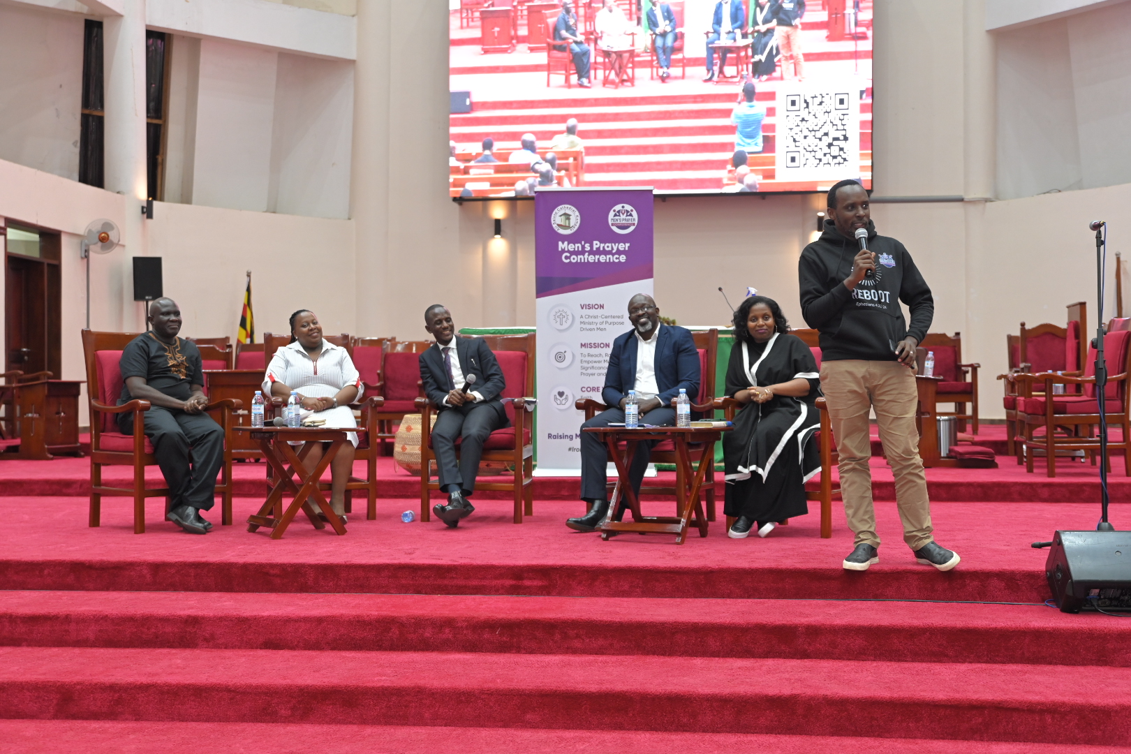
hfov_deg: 43.6
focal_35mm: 45
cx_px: 566
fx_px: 1414
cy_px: 377
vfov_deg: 29.9
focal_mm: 45
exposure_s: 1/100
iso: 2000
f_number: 2.8
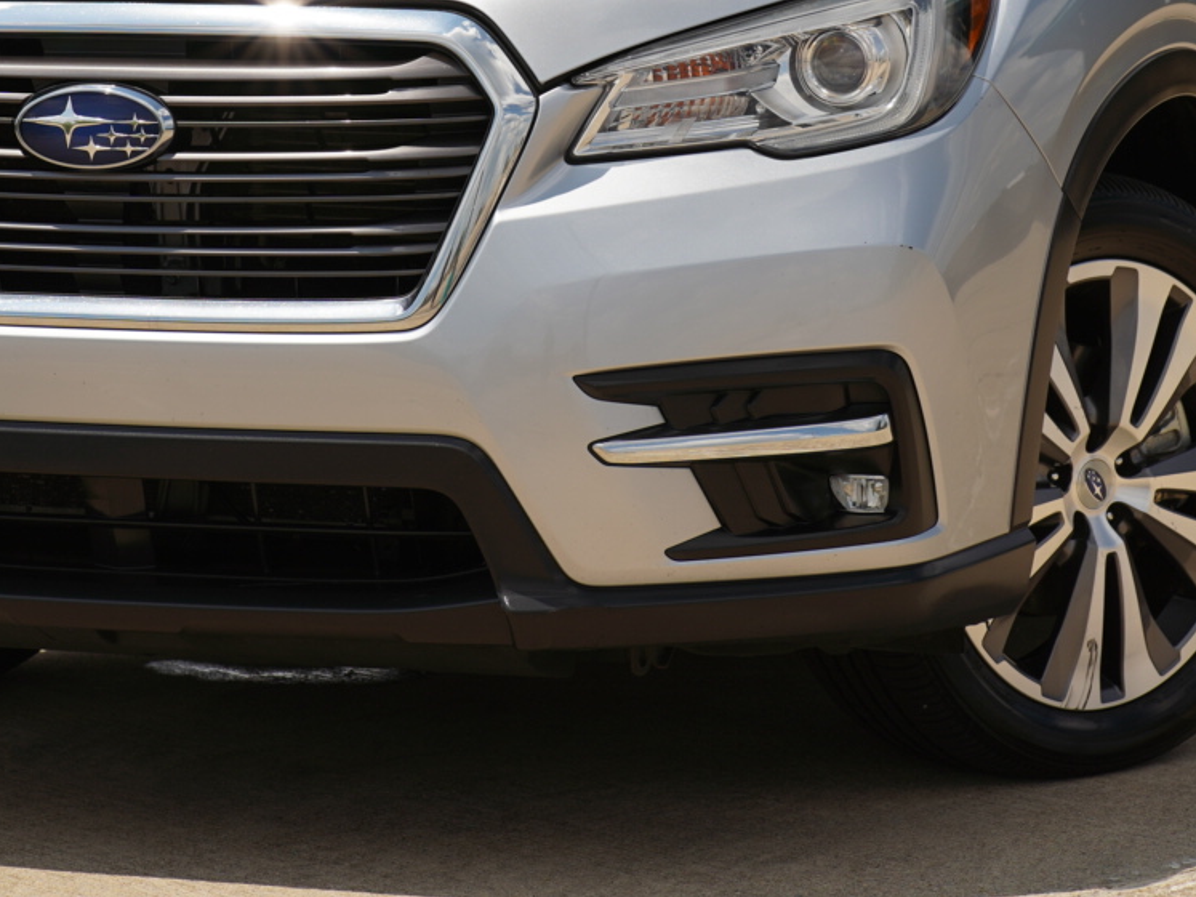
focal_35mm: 177
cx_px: 594
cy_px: 45
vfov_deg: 8.4
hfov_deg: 11.2
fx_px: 6114
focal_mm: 85
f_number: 4.5
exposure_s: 1/1000
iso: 100
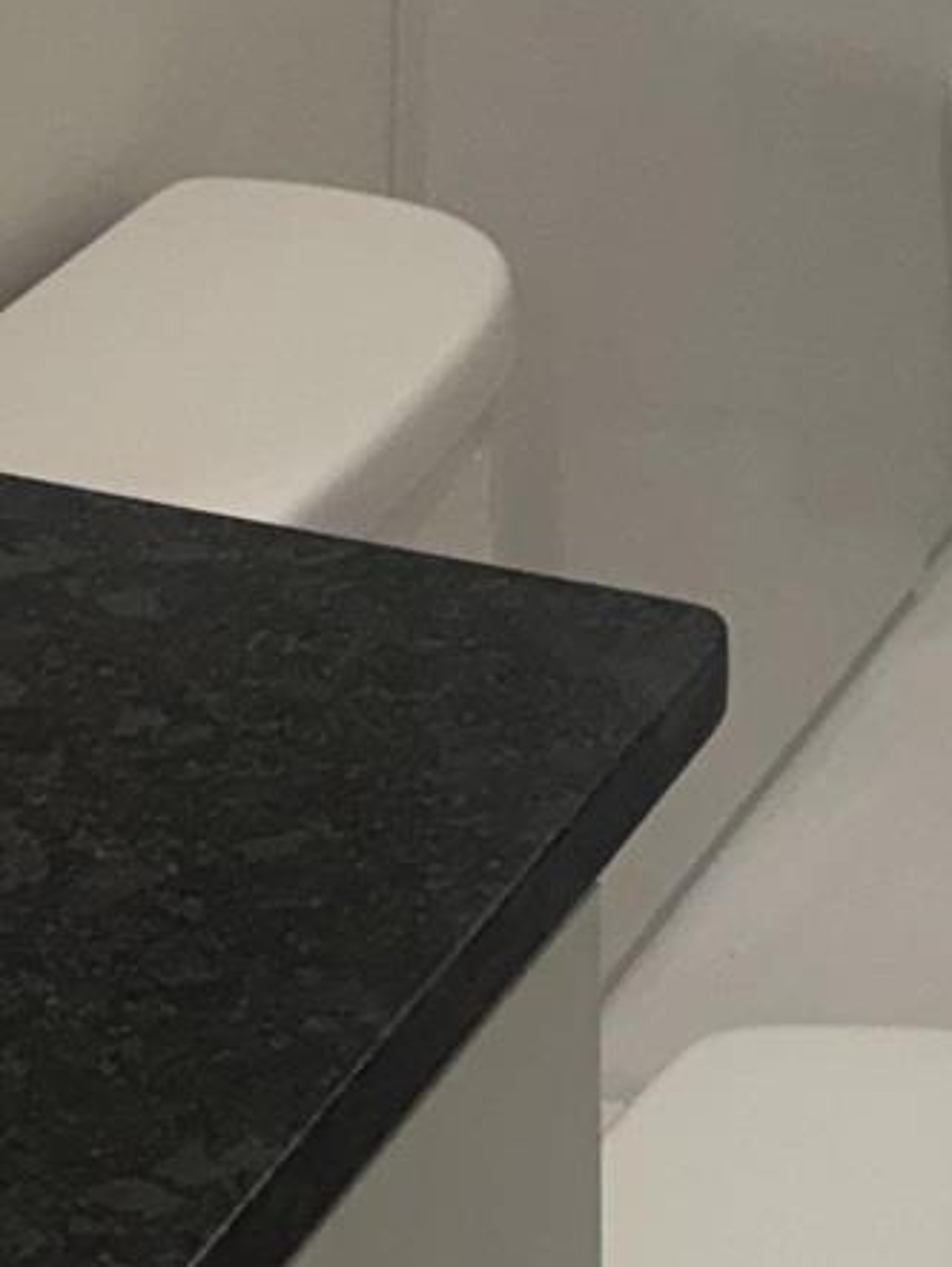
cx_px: 1285
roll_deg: -0.5
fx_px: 4579
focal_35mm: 125
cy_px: -1247
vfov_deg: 13.5
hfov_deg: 11.5
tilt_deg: -8.5
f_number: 1.78
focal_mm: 6.76
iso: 100
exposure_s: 1/120
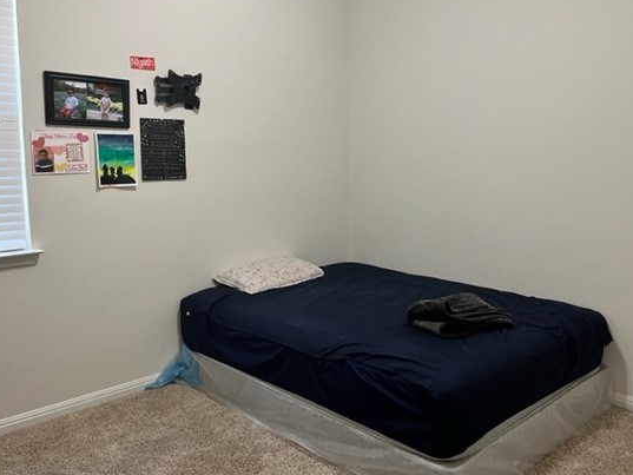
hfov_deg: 58.2
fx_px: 567
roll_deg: +0.3
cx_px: 347
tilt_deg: -5.7
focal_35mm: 31
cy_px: 211
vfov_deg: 45.4
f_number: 1.6
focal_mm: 5.1
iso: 125
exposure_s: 1/62
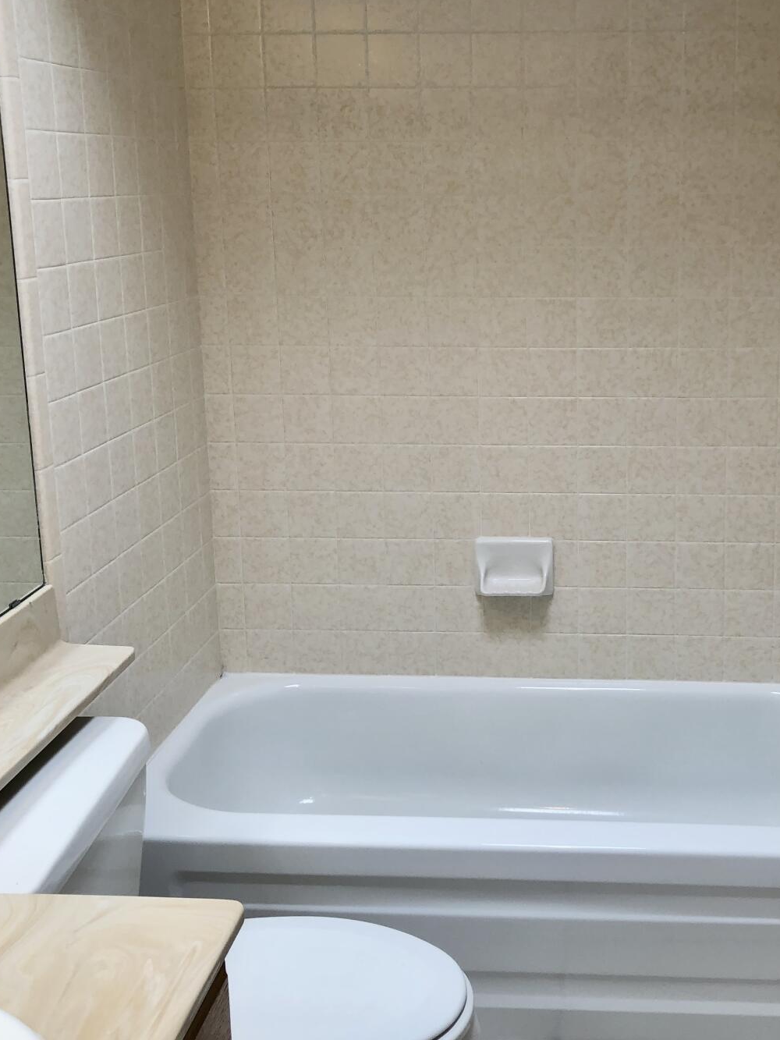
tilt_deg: -12.7
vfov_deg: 44.7
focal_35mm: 42
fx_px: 1262
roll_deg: +1.6
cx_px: 563
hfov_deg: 33.8
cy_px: 448
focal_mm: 3.99
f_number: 1.8
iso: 32
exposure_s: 1/120
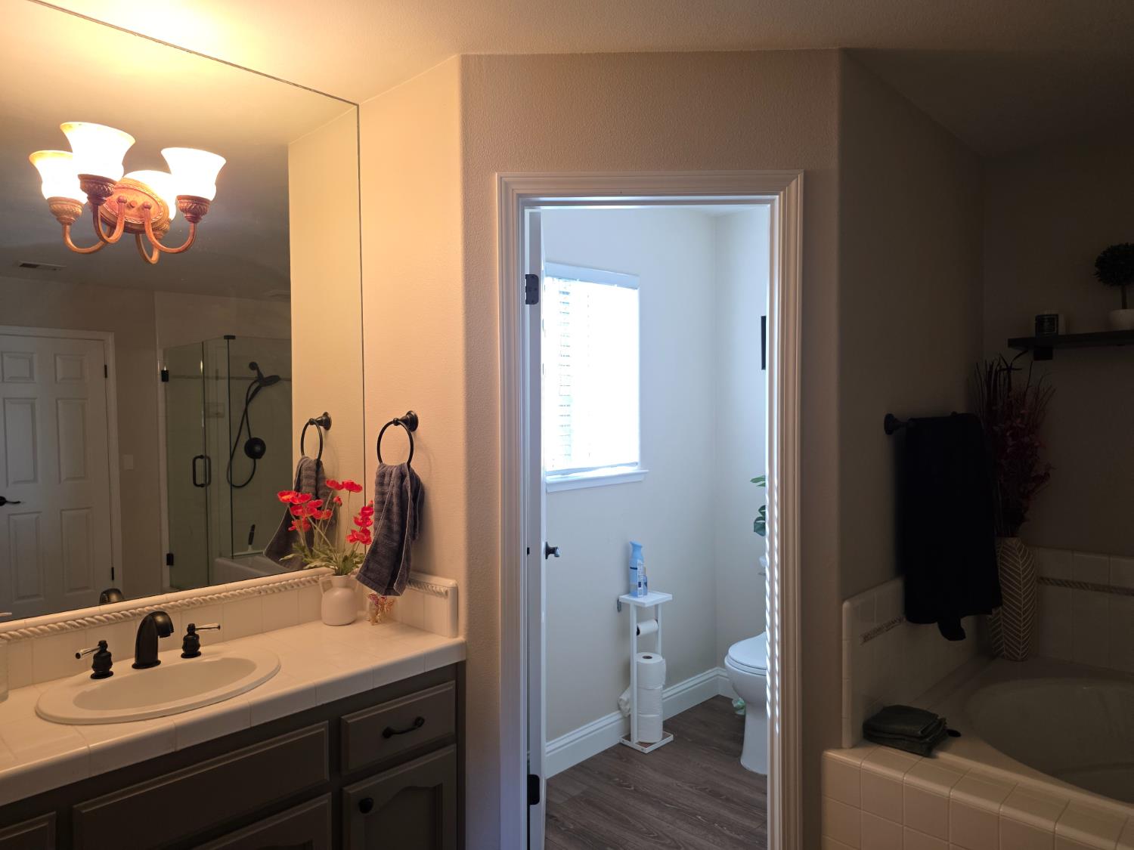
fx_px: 753
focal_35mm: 23
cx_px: 567
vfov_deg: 58.9
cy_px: 425
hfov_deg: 73.9
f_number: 1.7
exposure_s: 1/120
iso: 200
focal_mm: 6.25
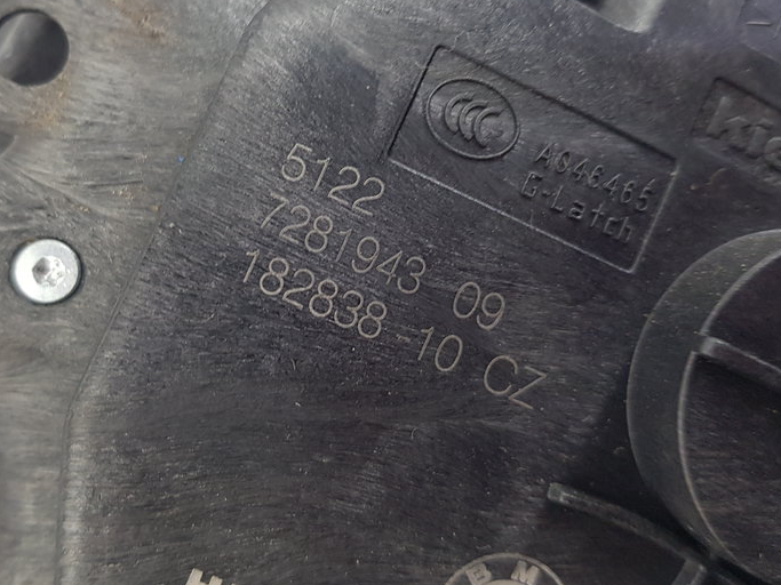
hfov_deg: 47.7
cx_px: 327
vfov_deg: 36.8
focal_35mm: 39
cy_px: 263
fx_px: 880
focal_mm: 4.2
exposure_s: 1/50
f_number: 1.7
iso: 100
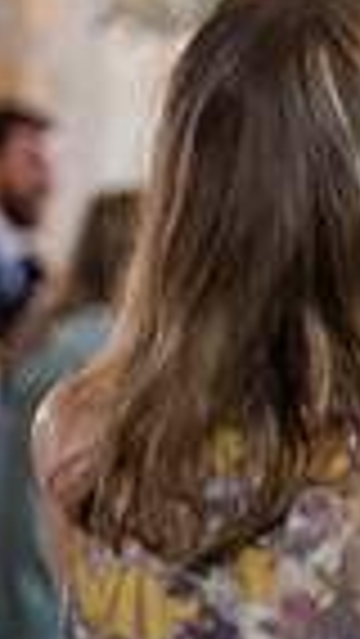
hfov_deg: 3.2
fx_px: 6238
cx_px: 1148
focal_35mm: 368
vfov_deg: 5.9
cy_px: 268
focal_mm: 86
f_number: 2.8
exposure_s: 1/200
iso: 2000
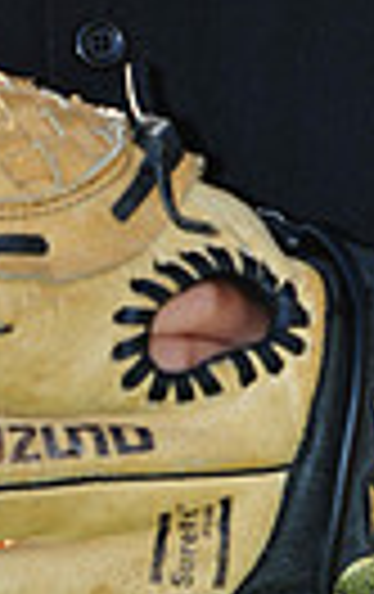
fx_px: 11951
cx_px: 81
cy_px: -504
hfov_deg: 1.8
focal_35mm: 736
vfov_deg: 2.8
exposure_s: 1/320
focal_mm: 165
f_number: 5
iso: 200
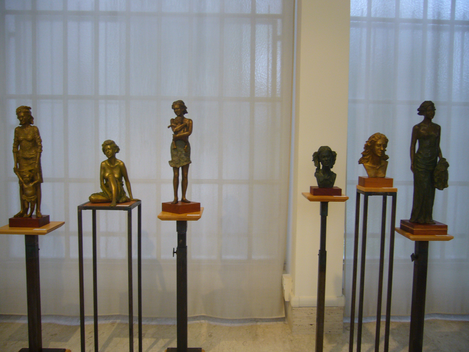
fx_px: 474
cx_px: 234
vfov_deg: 40.7
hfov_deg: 52.6
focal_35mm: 35
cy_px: 176
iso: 100
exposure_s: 1/25
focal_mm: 5.8
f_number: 2.8
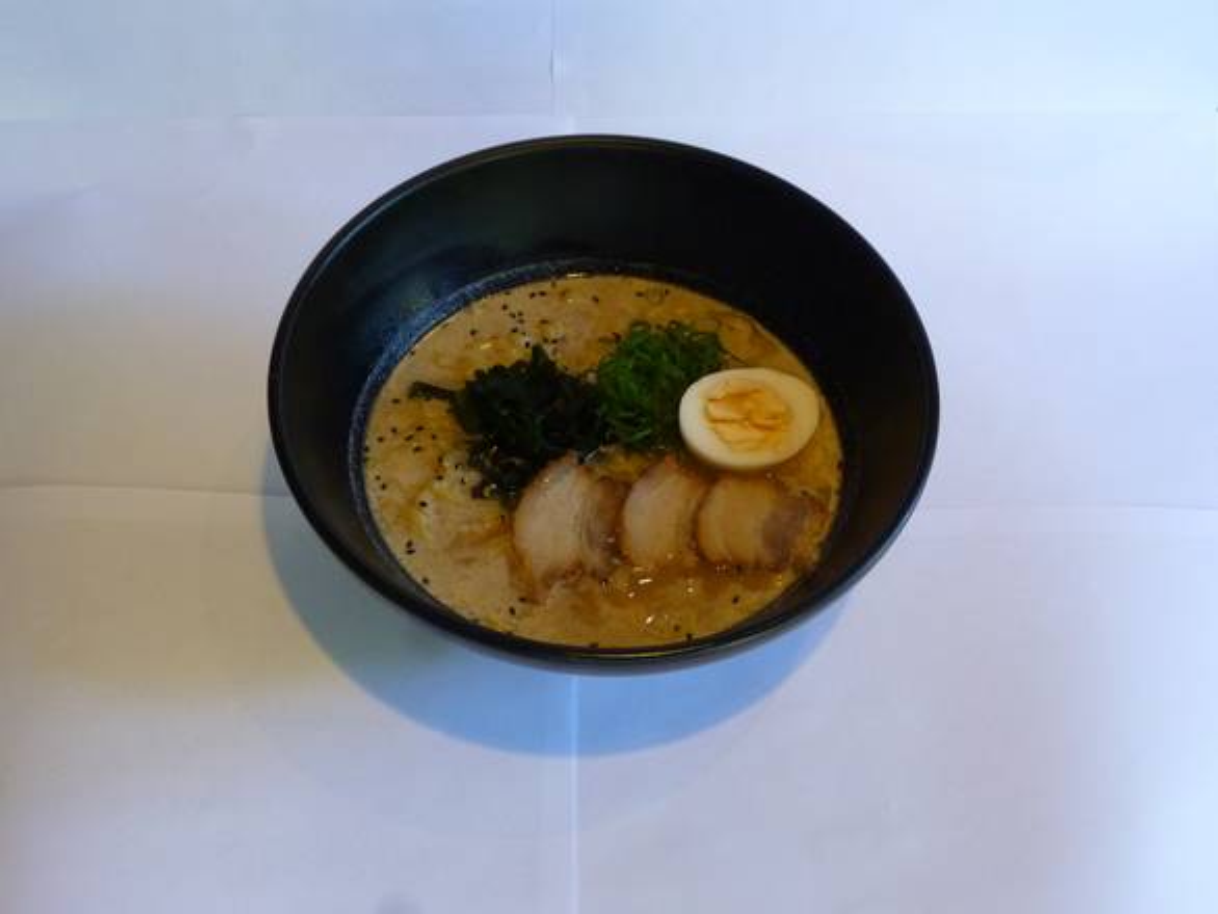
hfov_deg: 44.8
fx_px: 1478
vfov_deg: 34.4
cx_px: 609
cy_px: 457
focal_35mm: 42
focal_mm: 7.6
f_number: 4.1
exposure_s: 1/25
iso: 400
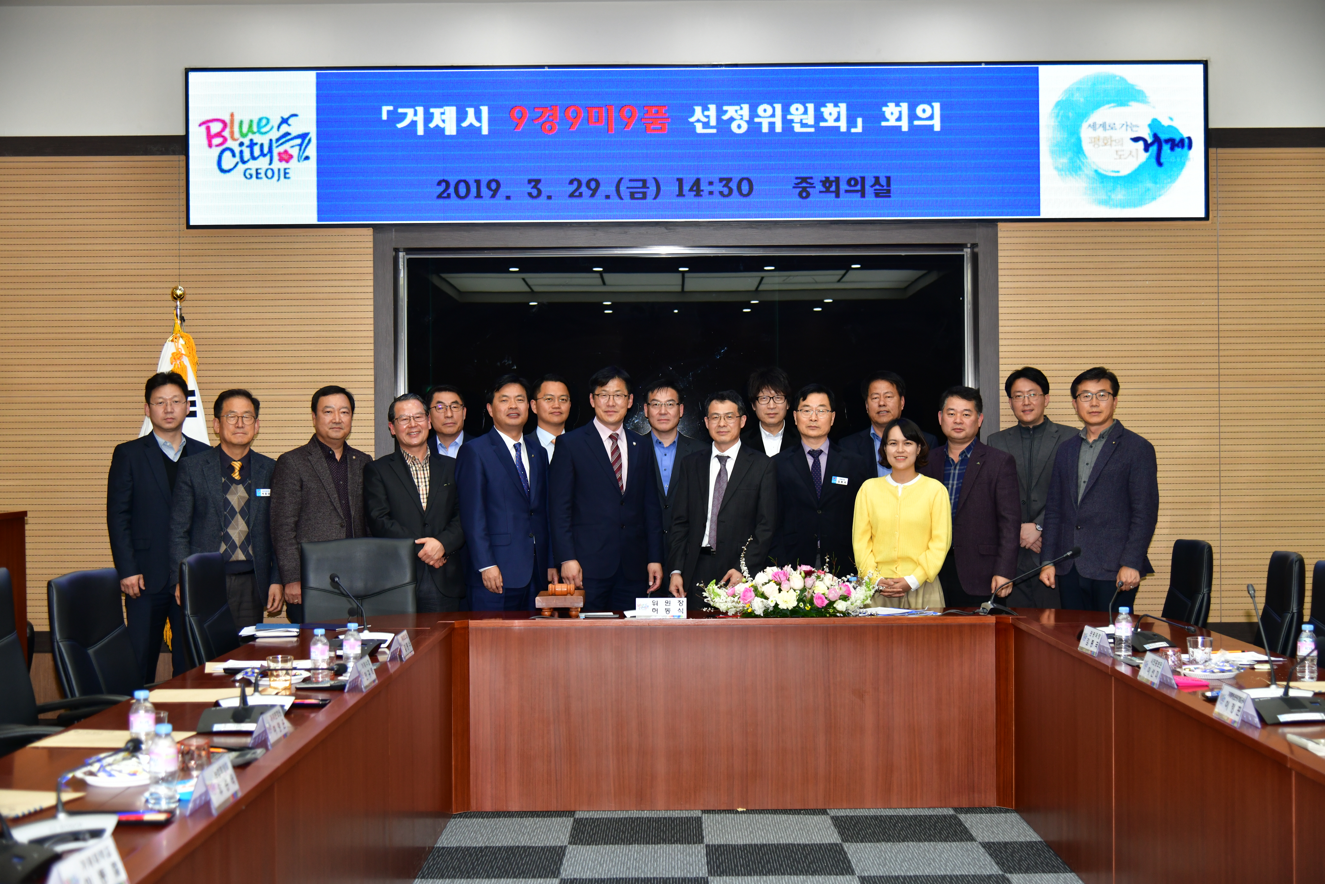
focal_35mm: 48
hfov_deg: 41.1
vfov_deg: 28.1
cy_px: 442
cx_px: 662
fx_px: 1767
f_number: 4
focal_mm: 48
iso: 640
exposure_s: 1/250
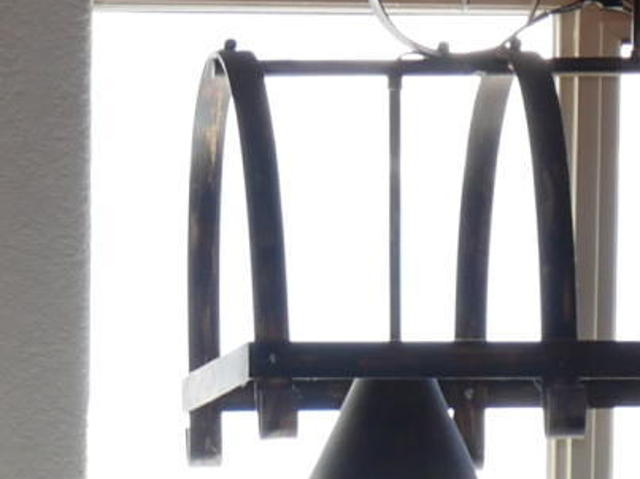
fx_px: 5231
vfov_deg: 5.1
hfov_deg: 7.0
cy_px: 1217
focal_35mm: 283
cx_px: -95
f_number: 9
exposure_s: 1/60
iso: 320
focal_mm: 19
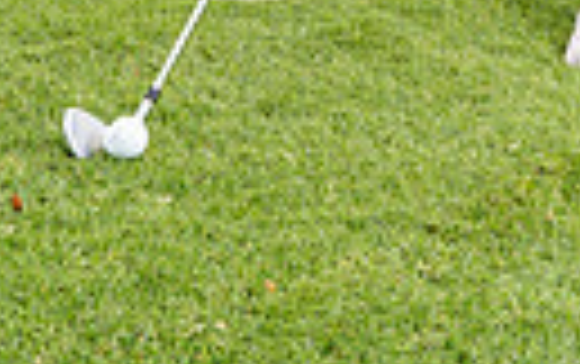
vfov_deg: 9.7
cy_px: -566
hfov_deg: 17.4
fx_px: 1852
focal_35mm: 117
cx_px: 567
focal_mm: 33
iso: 100
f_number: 4.5
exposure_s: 1/250
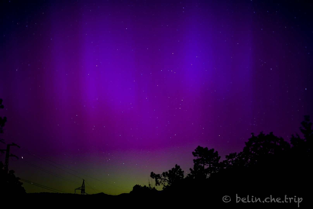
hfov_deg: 39.6
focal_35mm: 50
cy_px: 104
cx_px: 156
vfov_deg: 27.0
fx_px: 435
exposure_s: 10
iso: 400
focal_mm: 50
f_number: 1.8
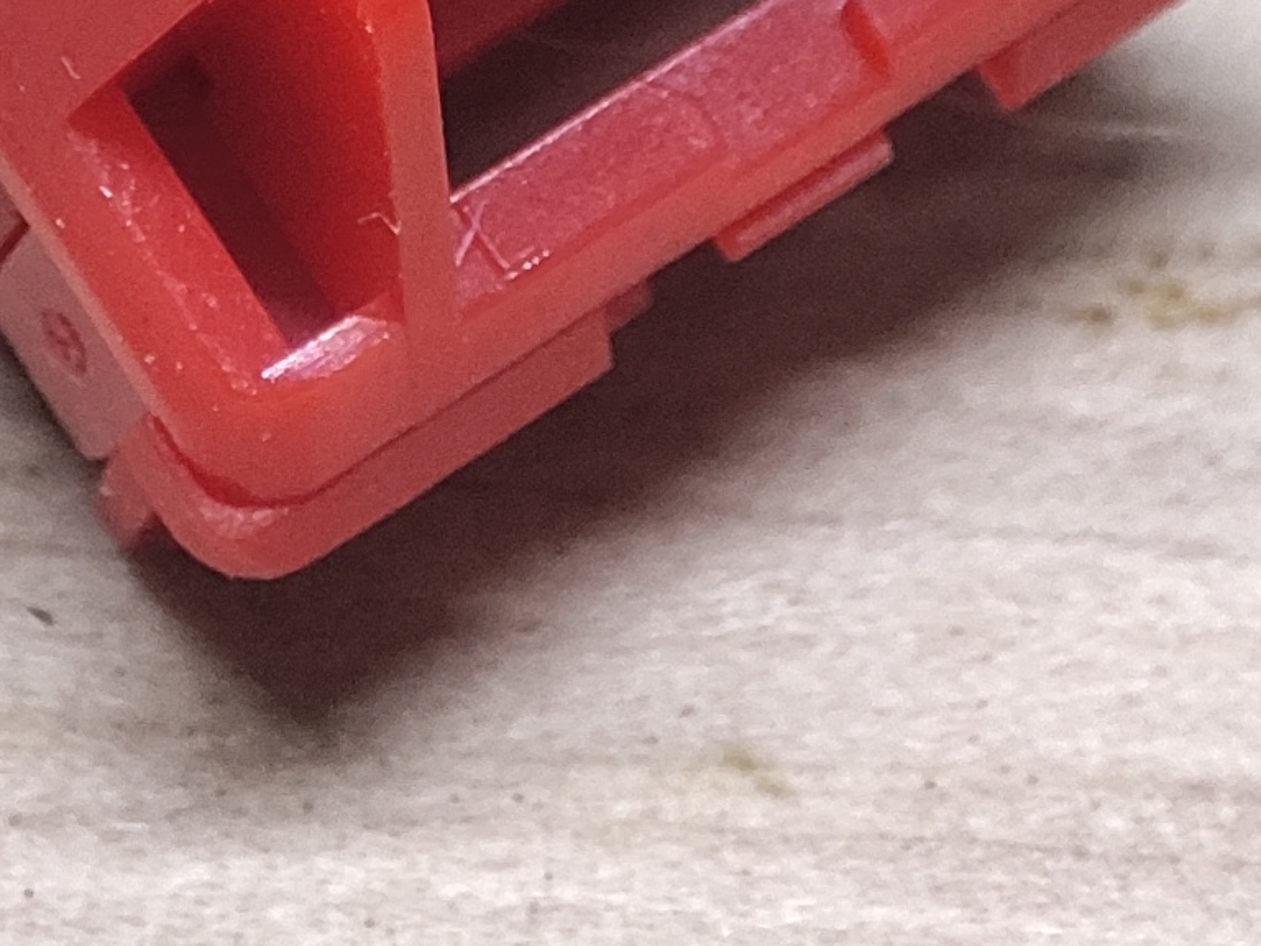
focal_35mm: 162
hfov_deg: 12.2
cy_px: -348
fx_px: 5901
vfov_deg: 9.0
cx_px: 453
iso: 168
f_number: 2.4
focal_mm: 4.03
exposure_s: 1/50
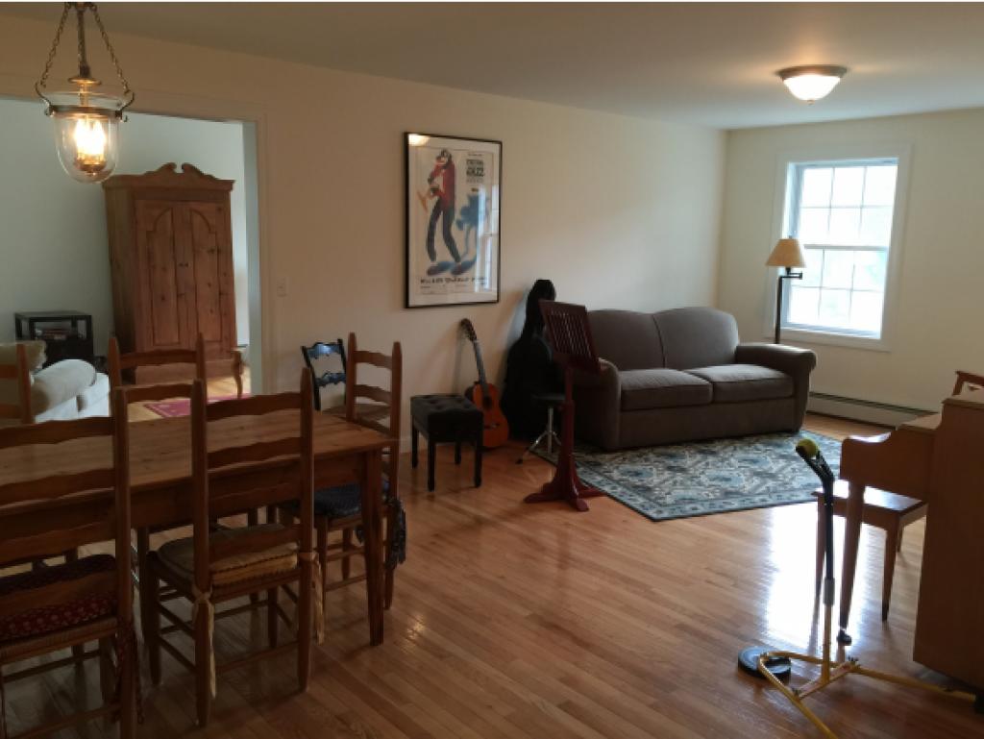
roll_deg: -2.9
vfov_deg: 48.3
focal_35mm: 29
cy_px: 370
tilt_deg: -10.6
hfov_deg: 61.6
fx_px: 825
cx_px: 492
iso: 50
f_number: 2.2
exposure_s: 1/15
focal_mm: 4.15
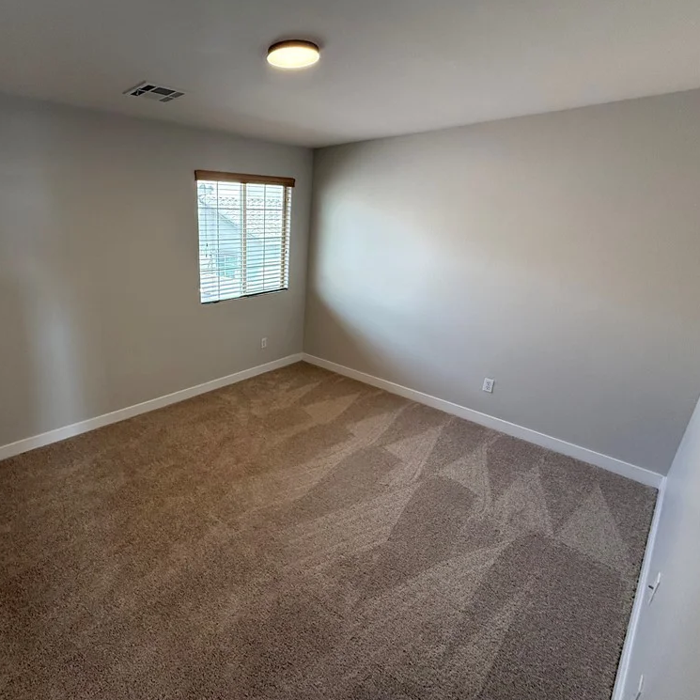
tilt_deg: -17.6
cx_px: 254
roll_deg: -0.2
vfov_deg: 84.0
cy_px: 346
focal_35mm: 17
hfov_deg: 82.0
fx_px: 389
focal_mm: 2.22
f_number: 2.2
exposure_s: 1/120
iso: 200
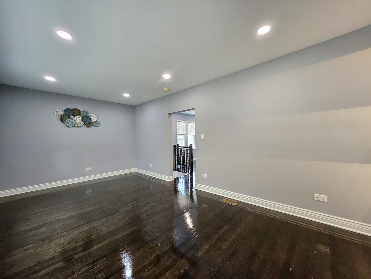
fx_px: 139
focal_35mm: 13
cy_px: 140
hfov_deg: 106.2
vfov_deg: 89.9
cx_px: 186
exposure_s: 1/60.2
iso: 160
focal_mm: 1.74
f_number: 2.2
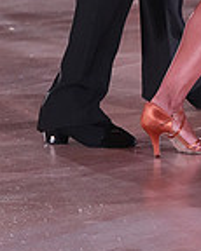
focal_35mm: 503
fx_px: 3744
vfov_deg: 3.8
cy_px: -209
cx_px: 170
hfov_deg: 3.1
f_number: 5.6
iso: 5000
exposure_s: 1/250
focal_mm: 133
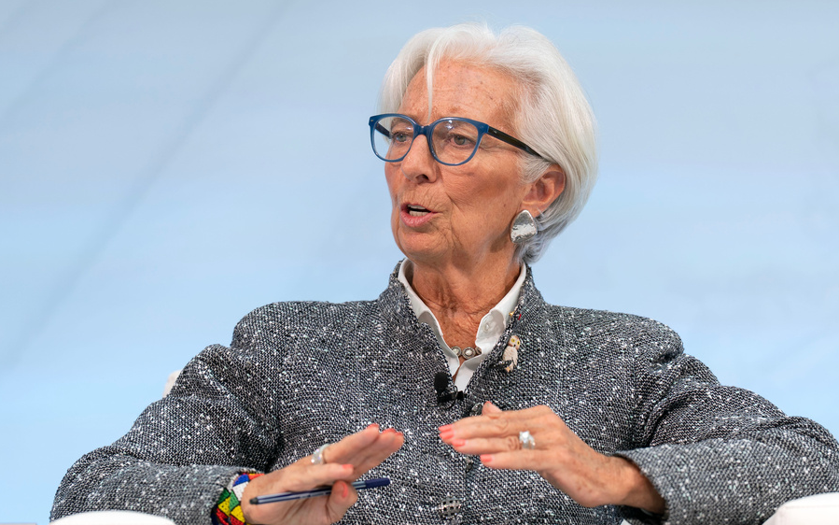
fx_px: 4642
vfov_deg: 6.5
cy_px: 305
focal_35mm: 203
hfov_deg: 10.3
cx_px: 465
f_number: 3.2
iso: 400
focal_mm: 175
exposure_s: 1/320
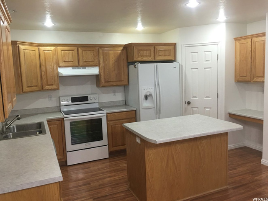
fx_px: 225
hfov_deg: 61.7
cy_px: 100
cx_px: 134
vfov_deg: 48.2
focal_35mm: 29
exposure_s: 1/15
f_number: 2.2
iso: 40
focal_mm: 4.15
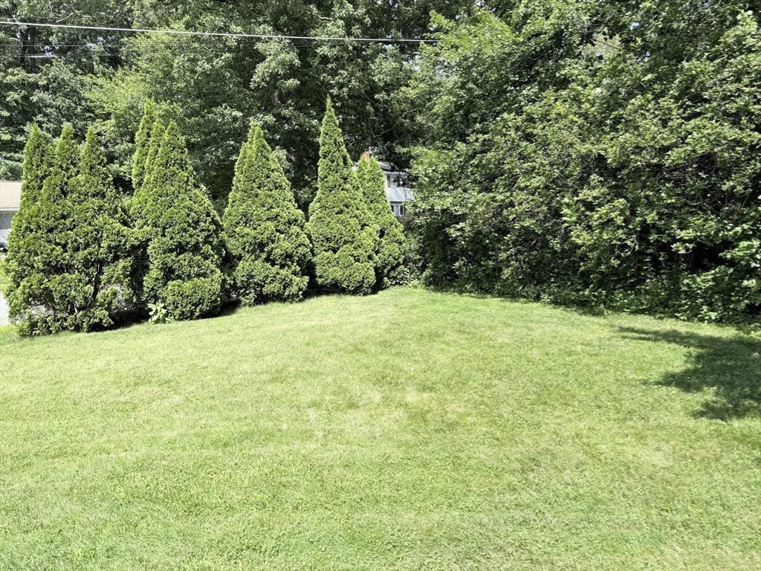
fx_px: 528
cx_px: 380
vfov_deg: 56.8
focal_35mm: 24
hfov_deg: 71.6
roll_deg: +0.9
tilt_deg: -3.2
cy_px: 286
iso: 80
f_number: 1.78
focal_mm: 6.76
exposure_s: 1/1949
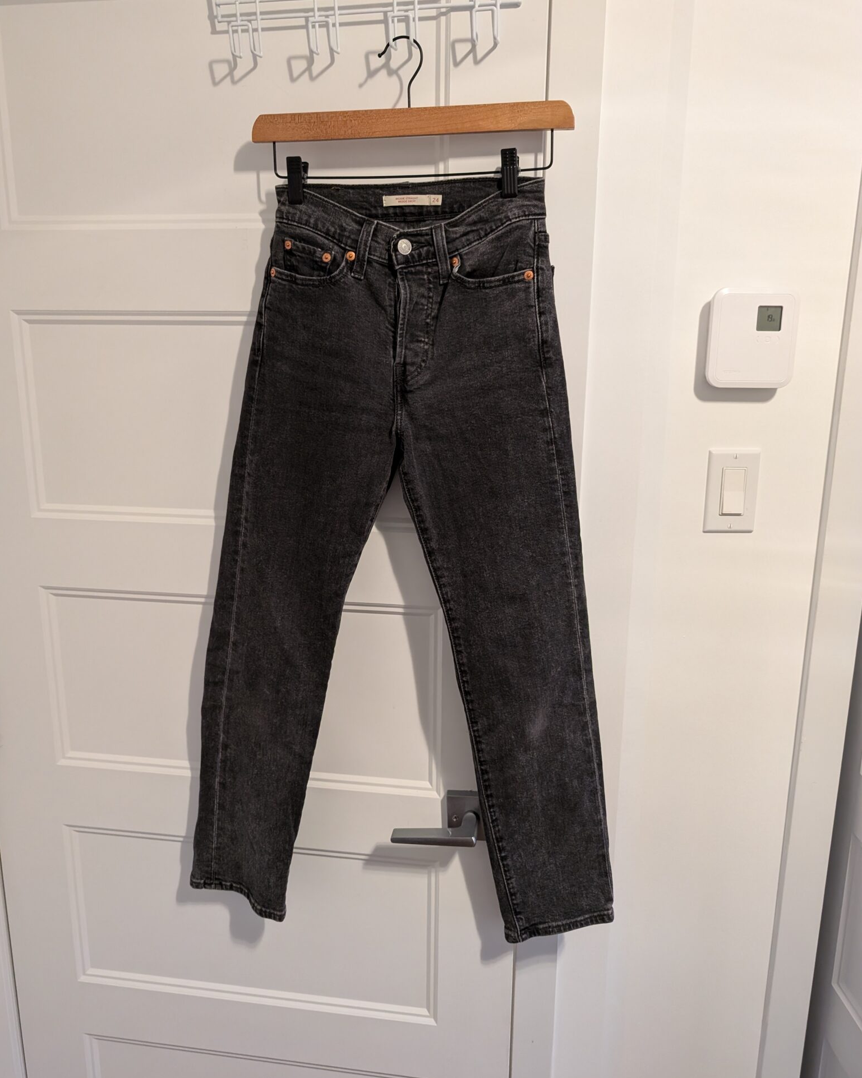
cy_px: 520
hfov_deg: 56.8
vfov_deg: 68.1
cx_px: 431
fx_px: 797
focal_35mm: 25
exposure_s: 1/60
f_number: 1.68
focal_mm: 6.9
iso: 690
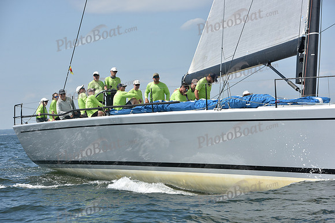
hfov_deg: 17.6
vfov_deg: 11.8
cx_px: 168
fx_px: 1080
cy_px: 112
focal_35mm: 116
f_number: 8
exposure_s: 1/1250
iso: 250
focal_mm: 116
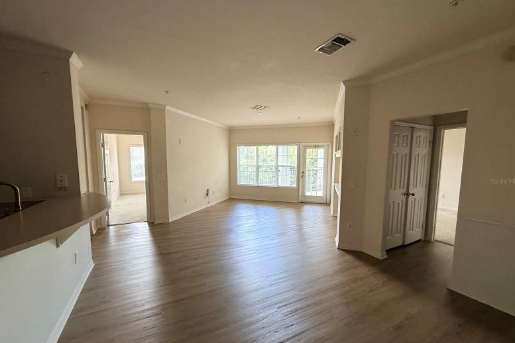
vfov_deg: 77.3
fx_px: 215
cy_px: 181
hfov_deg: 100.4
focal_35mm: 15
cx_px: 257
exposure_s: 1/83
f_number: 2.2
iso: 320
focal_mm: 2.22
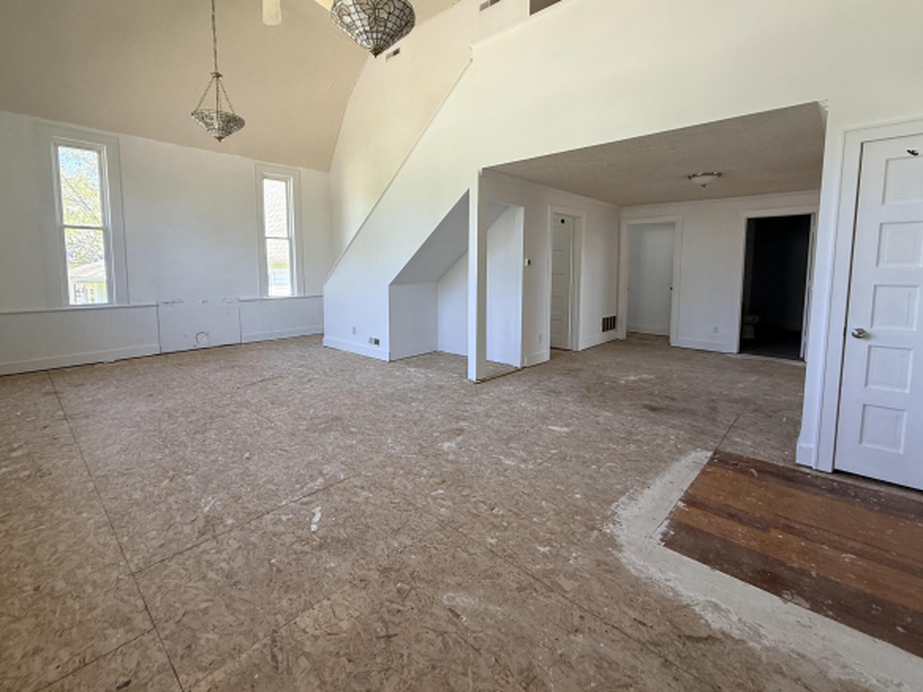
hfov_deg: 94.5
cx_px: 450
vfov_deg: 77.8
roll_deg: -0.2
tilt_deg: -5.3
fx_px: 427
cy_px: 303
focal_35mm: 16
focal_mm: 2.22
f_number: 2.2
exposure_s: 1/99
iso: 100
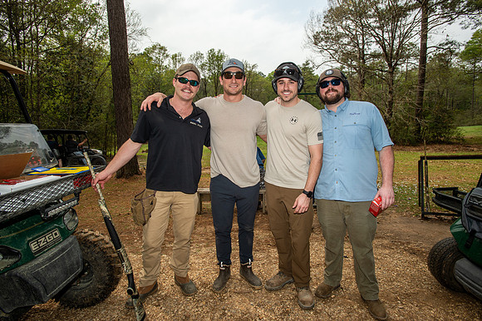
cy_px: 160
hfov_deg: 84.0
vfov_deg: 61.9
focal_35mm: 20
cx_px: 241
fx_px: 268
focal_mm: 20
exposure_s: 1/250
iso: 125
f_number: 8
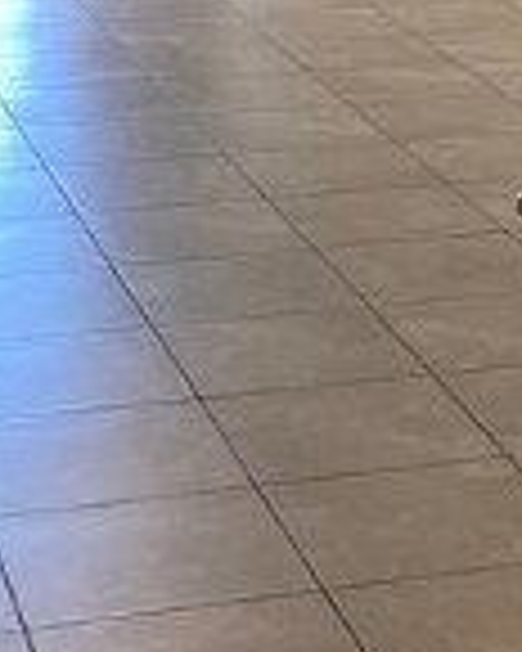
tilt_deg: -11.5
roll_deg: +0.0
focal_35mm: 134
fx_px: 2588
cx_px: 536
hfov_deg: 11.4
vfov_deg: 14.2
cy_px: 31
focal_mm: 4.25
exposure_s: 1/120
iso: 80
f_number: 1.8
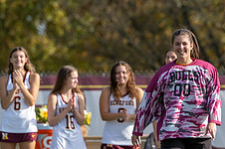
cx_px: 178
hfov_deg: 4.0
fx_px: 3233
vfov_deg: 2.6
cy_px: 121
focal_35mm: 518
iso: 250
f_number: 5
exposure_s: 1/1250
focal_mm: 200
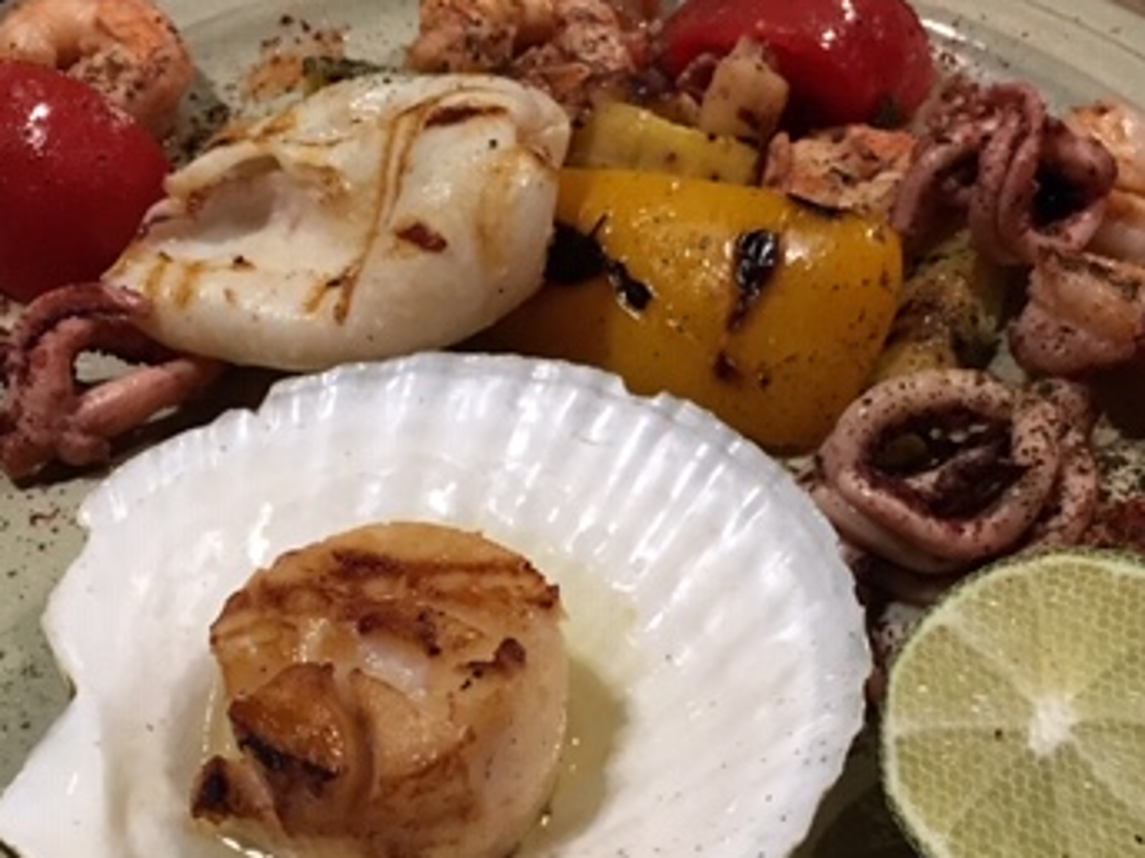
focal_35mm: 54
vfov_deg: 26.9
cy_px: 555
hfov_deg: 35.5
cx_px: 579
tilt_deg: -50.1
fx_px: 1786
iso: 250
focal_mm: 4.15
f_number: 2.2
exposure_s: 1/17
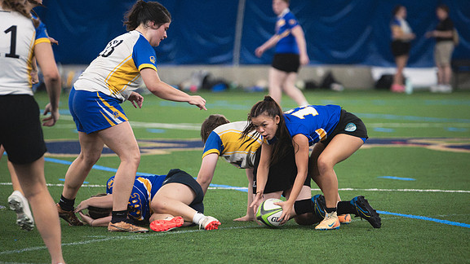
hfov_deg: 6.8
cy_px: 143
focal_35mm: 316
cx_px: 235
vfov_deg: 3.8
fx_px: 3938
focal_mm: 200
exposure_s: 1/500
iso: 12800
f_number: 2.8
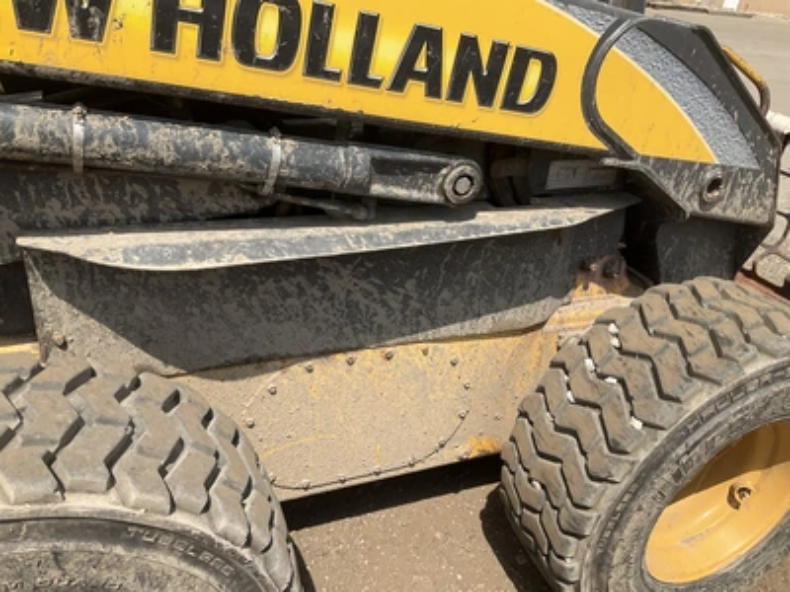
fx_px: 662
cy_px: 296
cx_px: 395
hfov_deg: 61.7
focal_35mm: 29
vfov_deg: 48.2
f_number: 1.8
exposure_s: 1/1786
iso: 25
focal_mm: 3
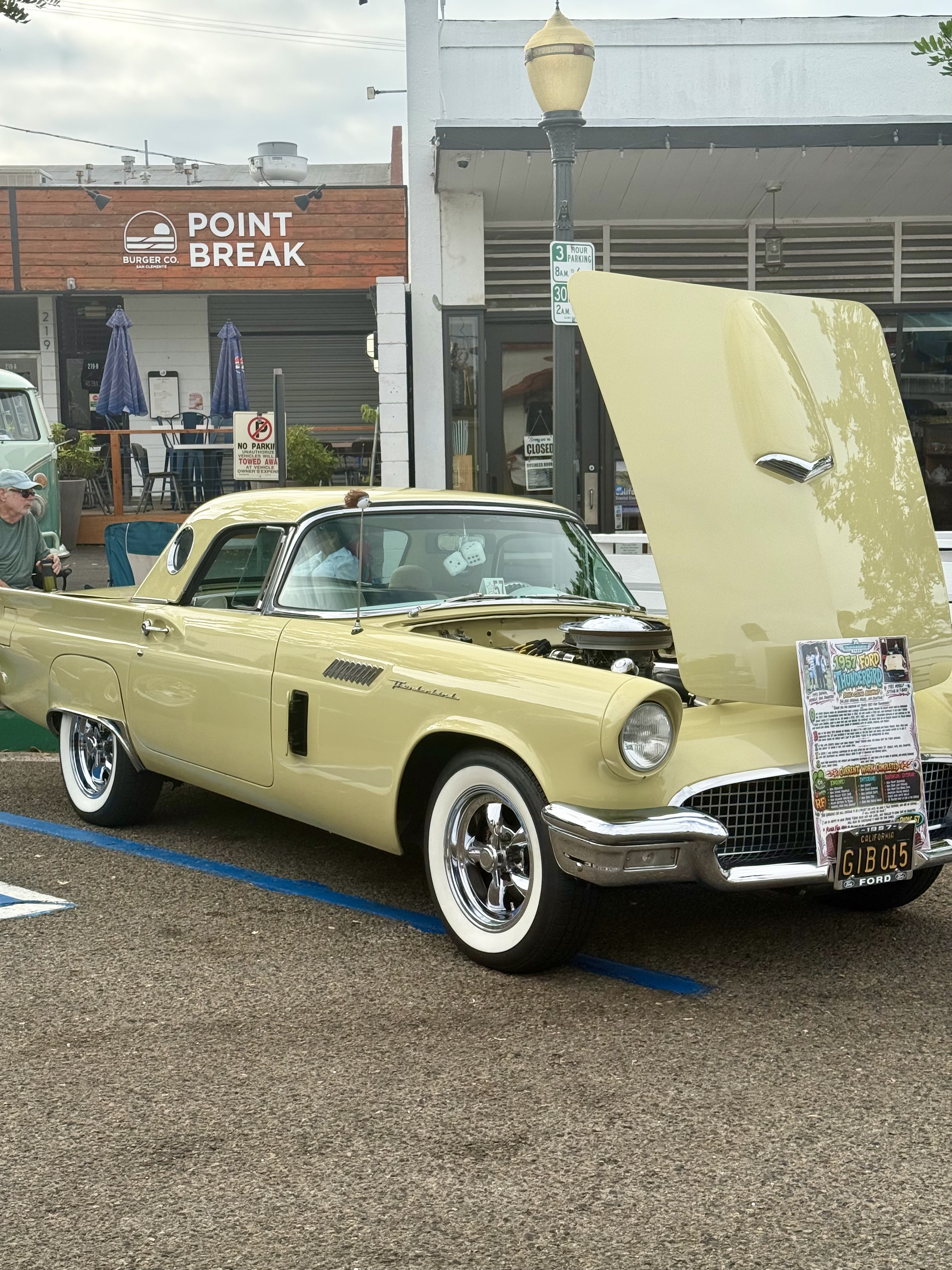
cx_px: 476
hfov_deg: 30.3
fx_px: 1760
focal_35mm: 48
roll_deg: +1.2
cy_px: 635
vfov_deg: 39.7
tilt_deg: -5.8
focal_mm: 6.76
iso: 64
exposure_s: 1/1264
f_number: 1.78
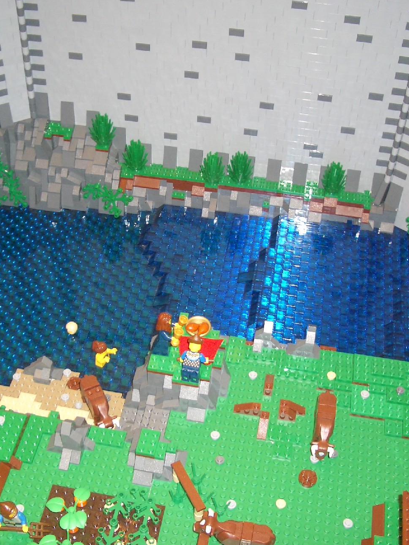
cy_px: 273
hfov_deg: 30.8
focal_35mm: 47
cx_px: 175
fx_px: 741
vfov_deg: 40.4
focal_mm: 5.8
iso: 100
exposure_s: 1/60
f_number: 2.6
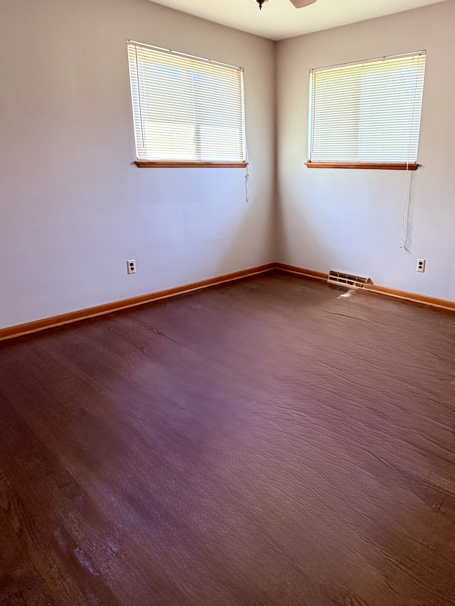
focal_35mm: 24
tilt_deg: -16.7
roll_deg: -1.7
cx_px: 293
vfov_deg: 71.4
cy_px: 274
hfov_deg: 55.9
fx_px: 421
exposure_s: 1/60
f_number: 2.2
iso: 250
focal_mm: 2.22
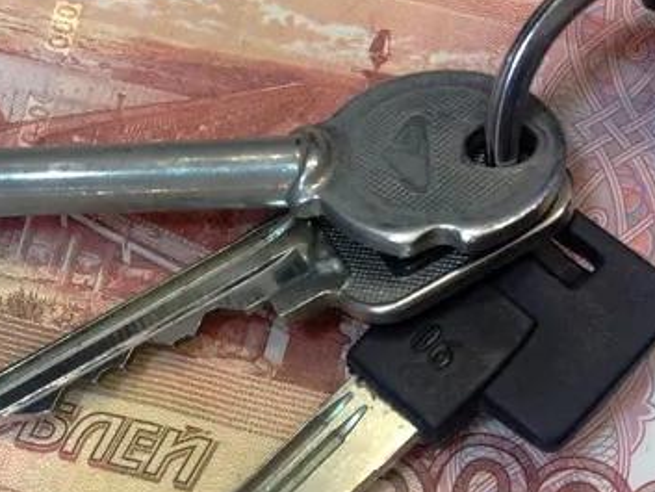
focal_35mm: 65
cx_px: 202
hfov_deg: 29.5
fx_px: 1230
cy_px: 433
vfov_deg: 22.1
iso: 125
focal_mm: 4.28
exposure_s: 1/20
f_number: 2.4
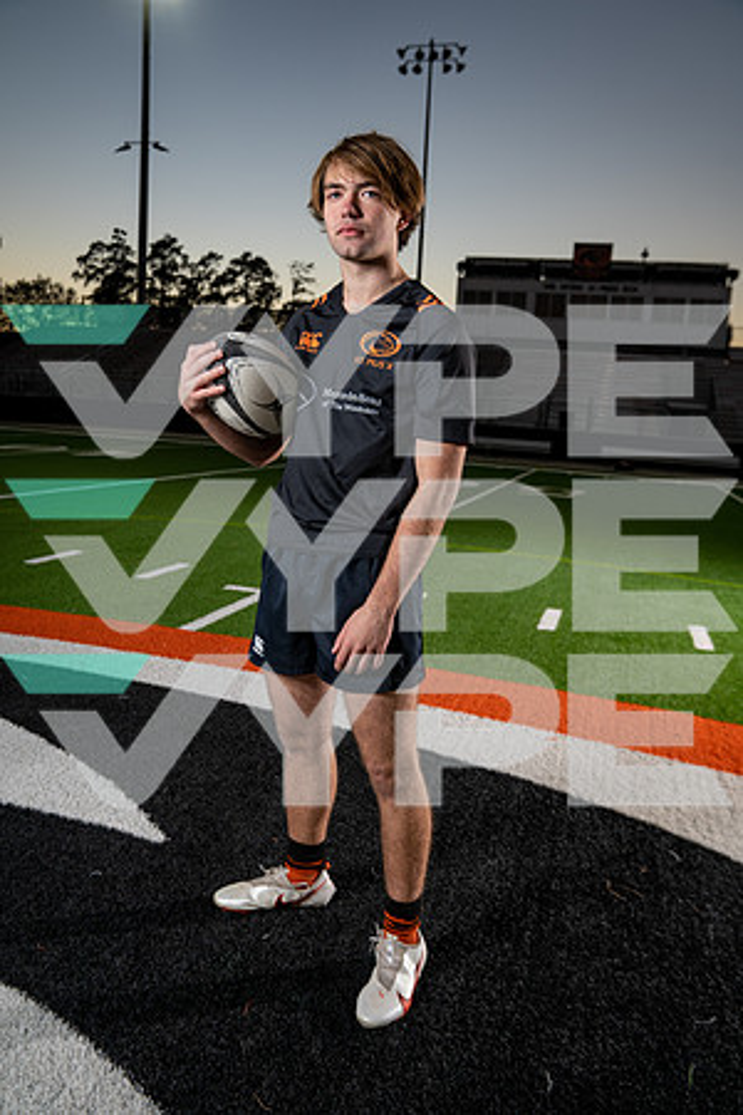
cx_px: 372
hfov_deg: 46.4
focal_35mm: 28
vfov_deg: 65.5
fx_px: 867
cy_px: 558
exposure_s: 1/250
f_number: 4.5
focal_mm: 28
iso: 160
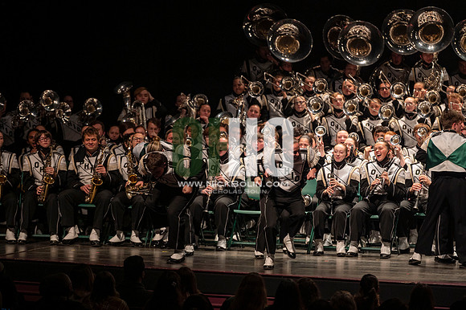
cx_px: 233
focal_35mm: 200
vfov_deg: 6.9
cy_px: 155
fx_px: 2587
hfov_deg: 10.3
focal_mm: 200
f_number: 3.5
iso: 1250
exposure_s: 1/500
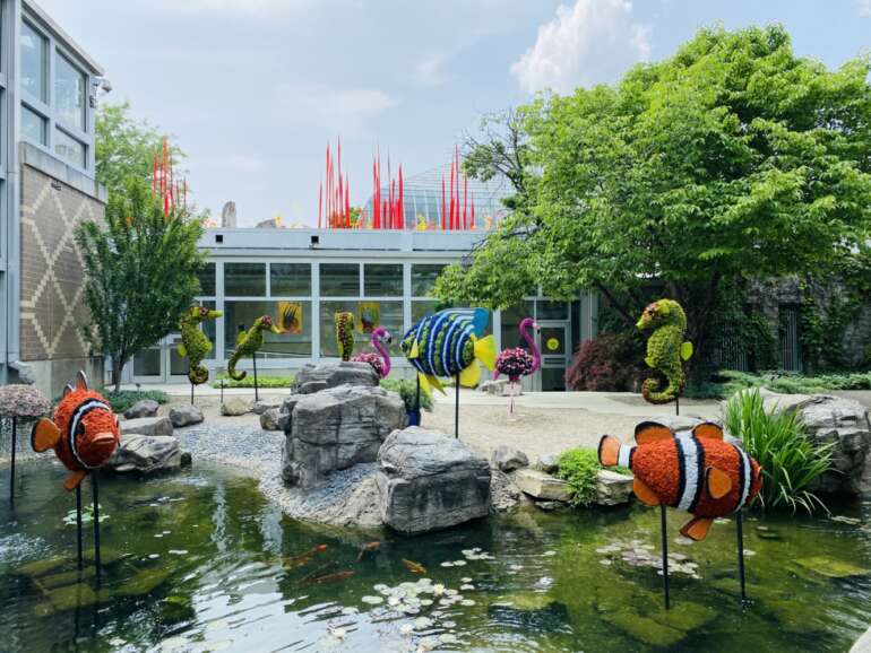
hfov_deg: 67.3
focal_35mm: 26
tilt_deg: +0.8
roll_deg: +0.1
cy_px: 326
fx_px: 654
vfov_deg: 53.1
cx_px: 436
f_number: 1.8
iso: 32
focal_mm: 4.25
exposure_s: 1/1898
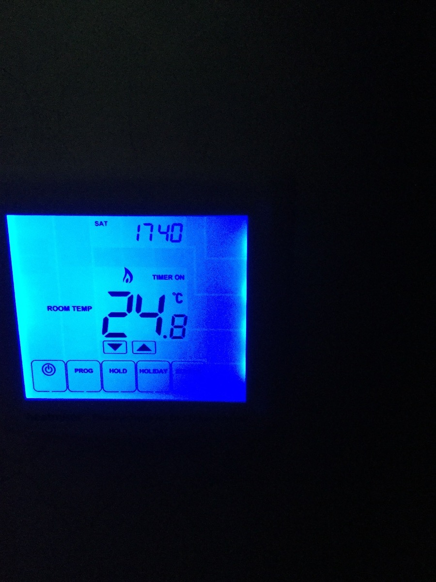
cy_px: 291
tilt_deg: -15.6
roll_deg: +0.0
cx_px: 218
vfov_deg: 58.4
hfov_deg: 45.4
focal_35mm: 31
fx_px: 521
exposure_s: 1/20
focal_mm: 3.3
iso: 200
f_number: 2.4
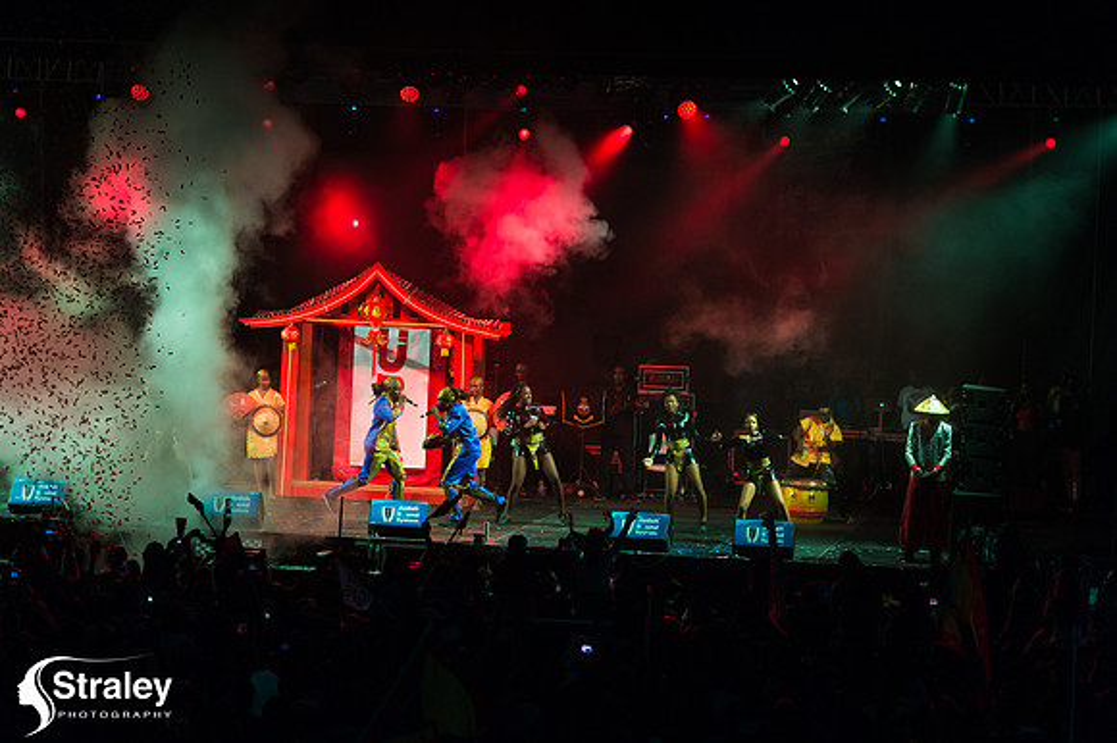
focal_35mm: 145
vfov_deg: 9.5
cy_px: 372
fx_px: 4496
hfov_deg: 14.2
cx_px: 558
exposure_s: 1/200
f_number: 5.6
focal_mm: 145
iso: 3200
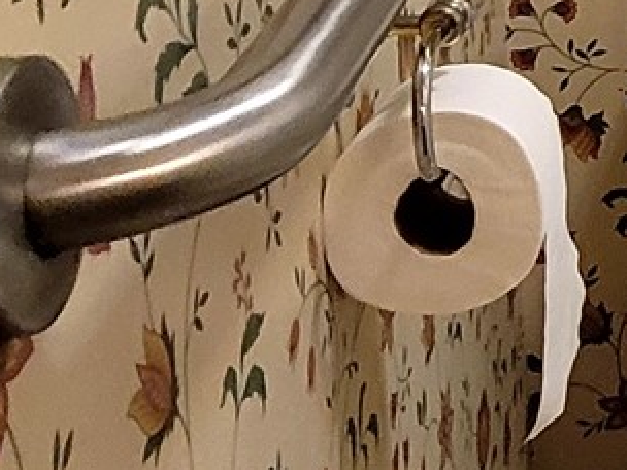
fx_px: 1485
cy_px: -183
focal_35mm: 82
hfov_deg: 16.8
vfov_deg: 16.7
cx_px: 1301
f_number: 2.2
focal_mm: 2.2
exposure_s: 1/60
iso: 320
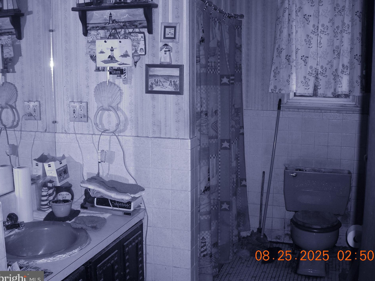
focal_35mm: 41
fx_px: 444
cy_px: 136
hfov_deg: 45.8
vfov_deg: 35.1
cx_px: 197
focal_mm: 6.3
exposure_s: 1/60
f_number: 3.2
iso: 86
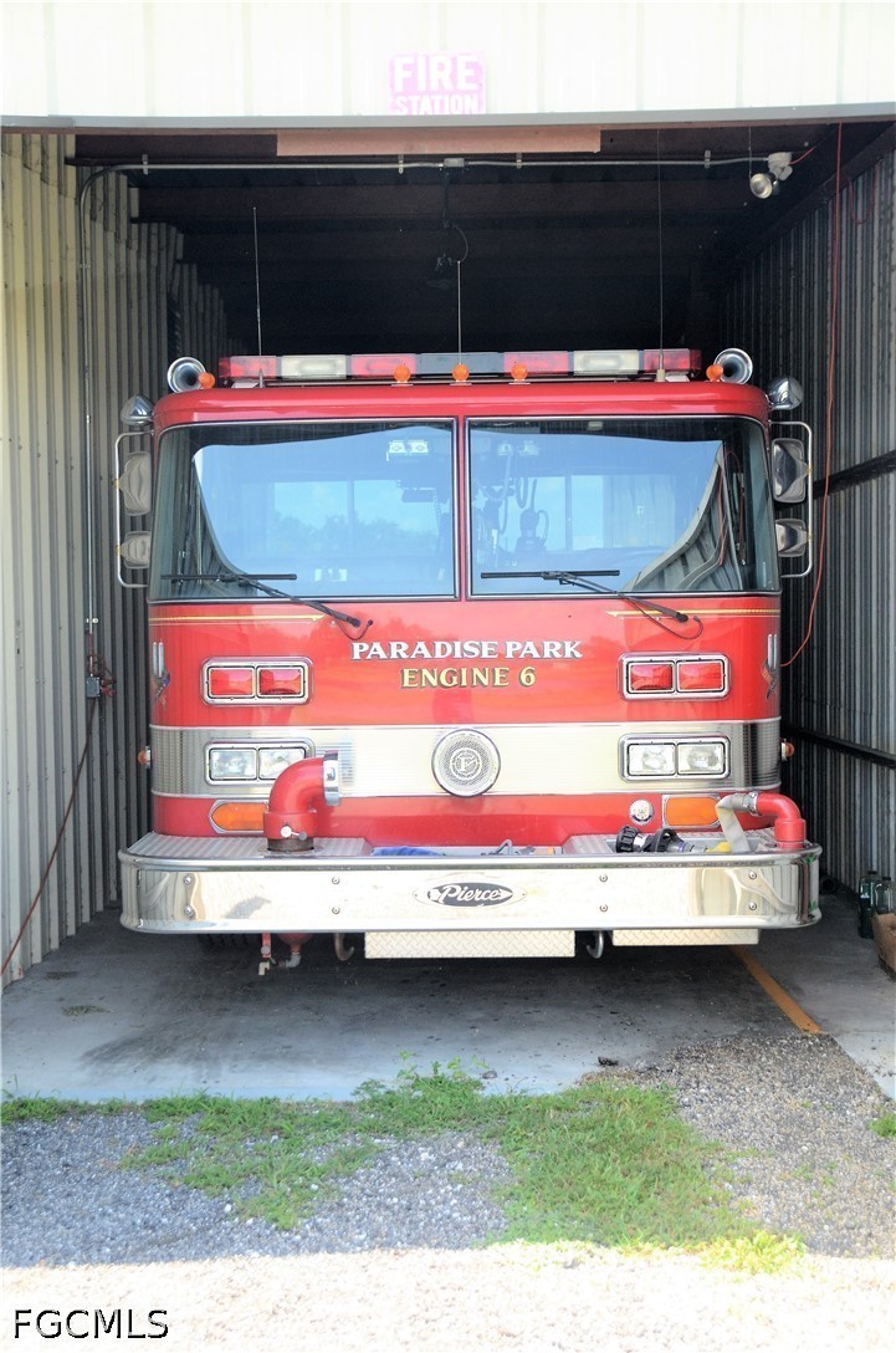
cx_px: 448
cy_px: 676
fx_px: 1518
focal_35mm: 40
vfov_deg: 48.0
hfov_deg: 32.9
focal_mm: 27
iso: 800
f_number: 4
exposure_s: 1/640
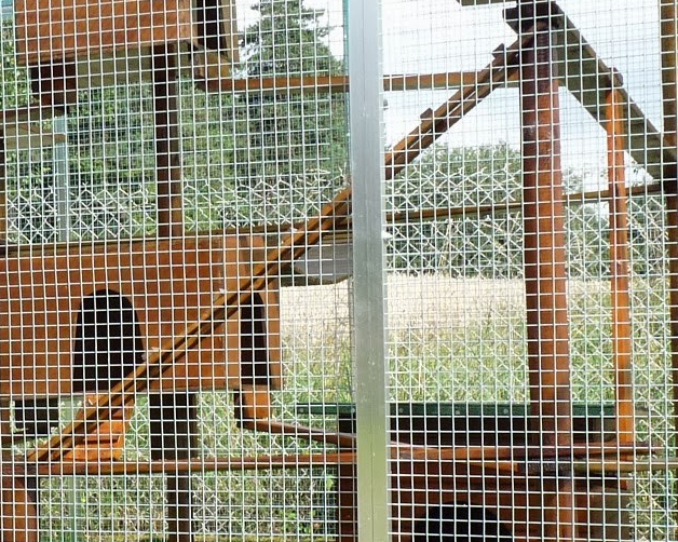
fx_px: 1725
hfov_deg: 22.1
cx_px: 194
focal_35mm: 86
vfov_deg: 17.8
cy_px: 391
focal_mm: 4.8
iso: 100
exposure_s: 1/200
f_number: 5
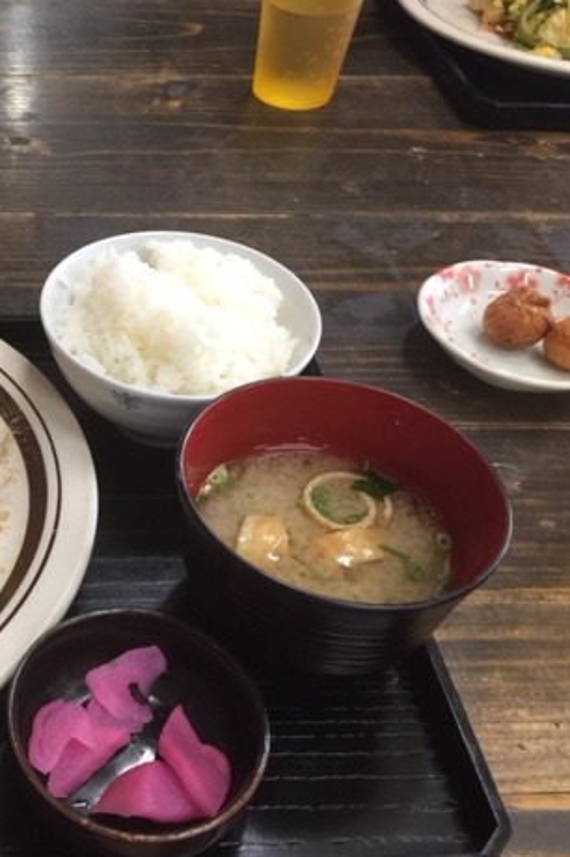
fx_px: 999
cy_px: 440
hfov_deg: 29.7
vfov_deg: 46.4
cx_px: -4
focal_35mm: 42
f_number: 2.2
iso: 40
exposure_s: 1/15
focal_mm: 4.15
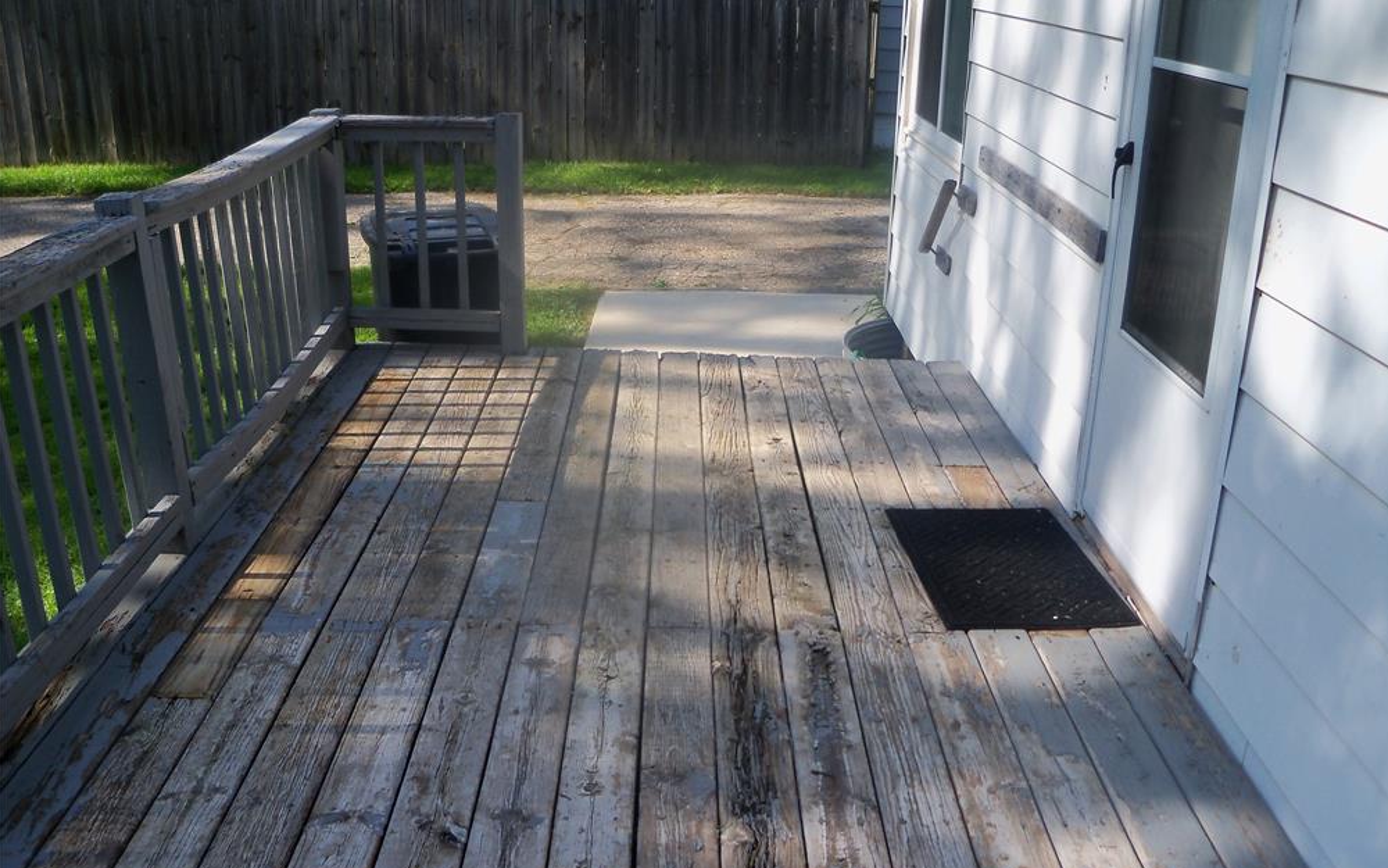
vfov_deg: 33.5
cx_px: 709
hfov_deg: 51.5
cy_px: 510
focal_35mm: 38
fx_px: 1437
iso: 80
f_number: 3.5
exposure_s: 1/320
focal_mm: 6.2
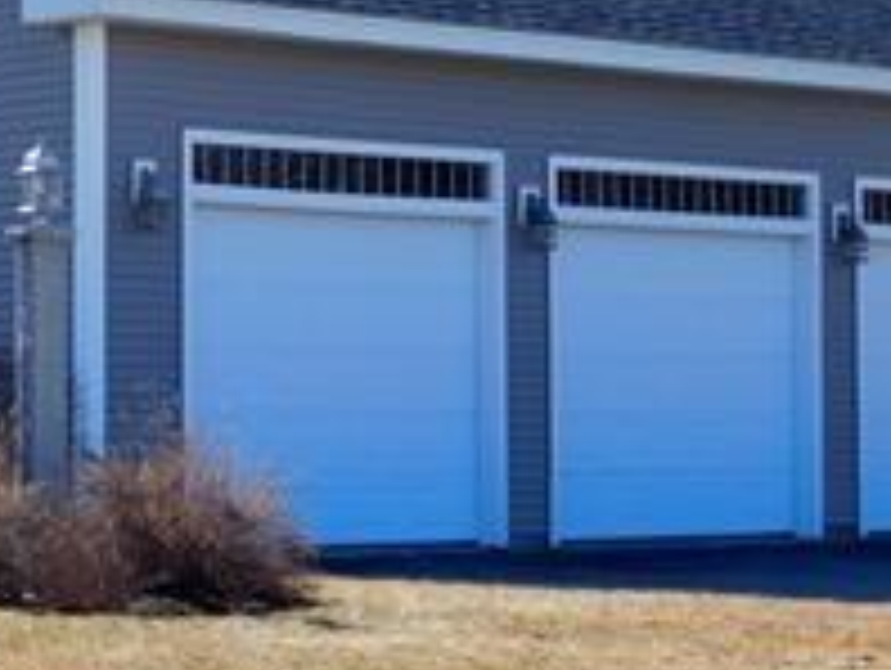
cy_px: 157
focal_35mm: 129
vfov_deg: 11.5
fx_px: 3324
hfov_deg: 14.8
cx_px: -140
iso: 125
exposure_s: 1/640
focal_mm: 7.1
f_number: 3.9
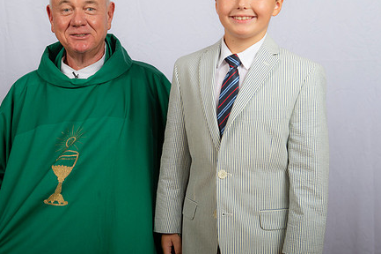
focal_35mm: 67
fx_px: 709
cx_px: 141
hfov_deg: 30.0
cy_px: 95
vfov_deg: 20.2
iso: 320
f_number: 8
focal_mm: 50
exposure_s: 1/200
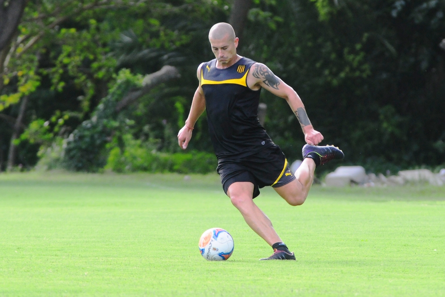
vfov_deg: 2.2
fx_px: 7788
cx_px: 222
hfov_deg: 3.3
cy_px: 148
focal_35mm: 630
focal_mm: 420
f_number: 4
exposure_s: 1/640
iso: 800
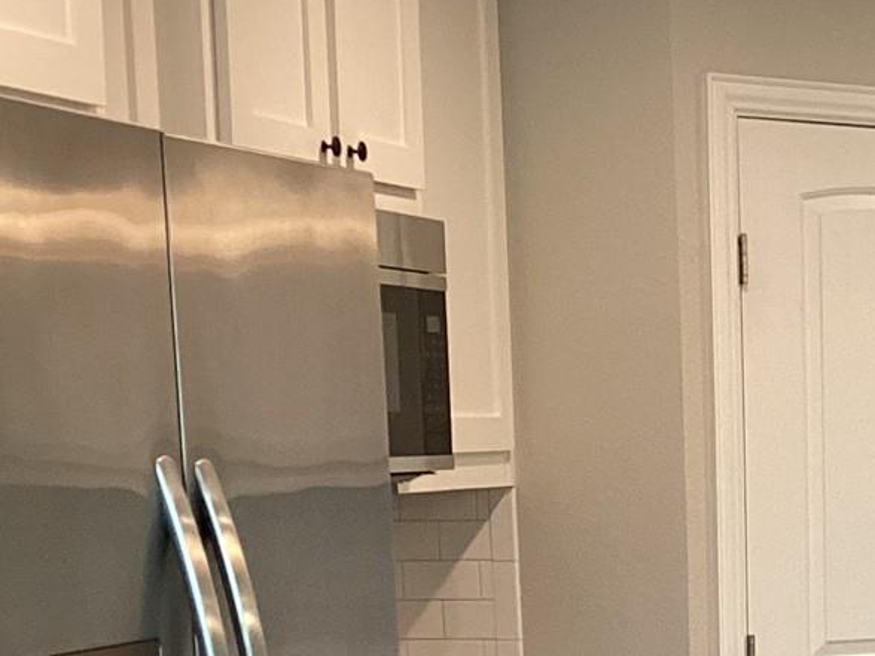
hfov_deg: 17.1
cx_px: 1143
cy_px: 811
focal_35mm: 108
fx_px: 2730
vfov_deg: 13.3
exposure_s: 1/60
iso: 125
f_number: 2.4
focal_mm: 3.3
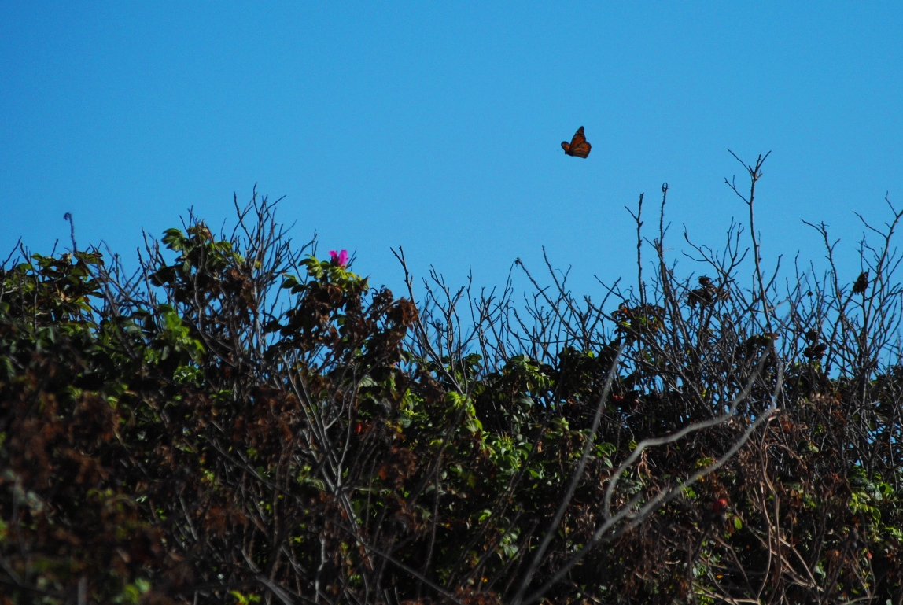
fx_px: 5086
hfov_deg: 10.1
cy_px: 302
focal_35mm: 202
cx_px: 452
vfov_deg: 6.8
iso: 200
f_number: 5
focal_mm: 135
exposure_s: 1/4000
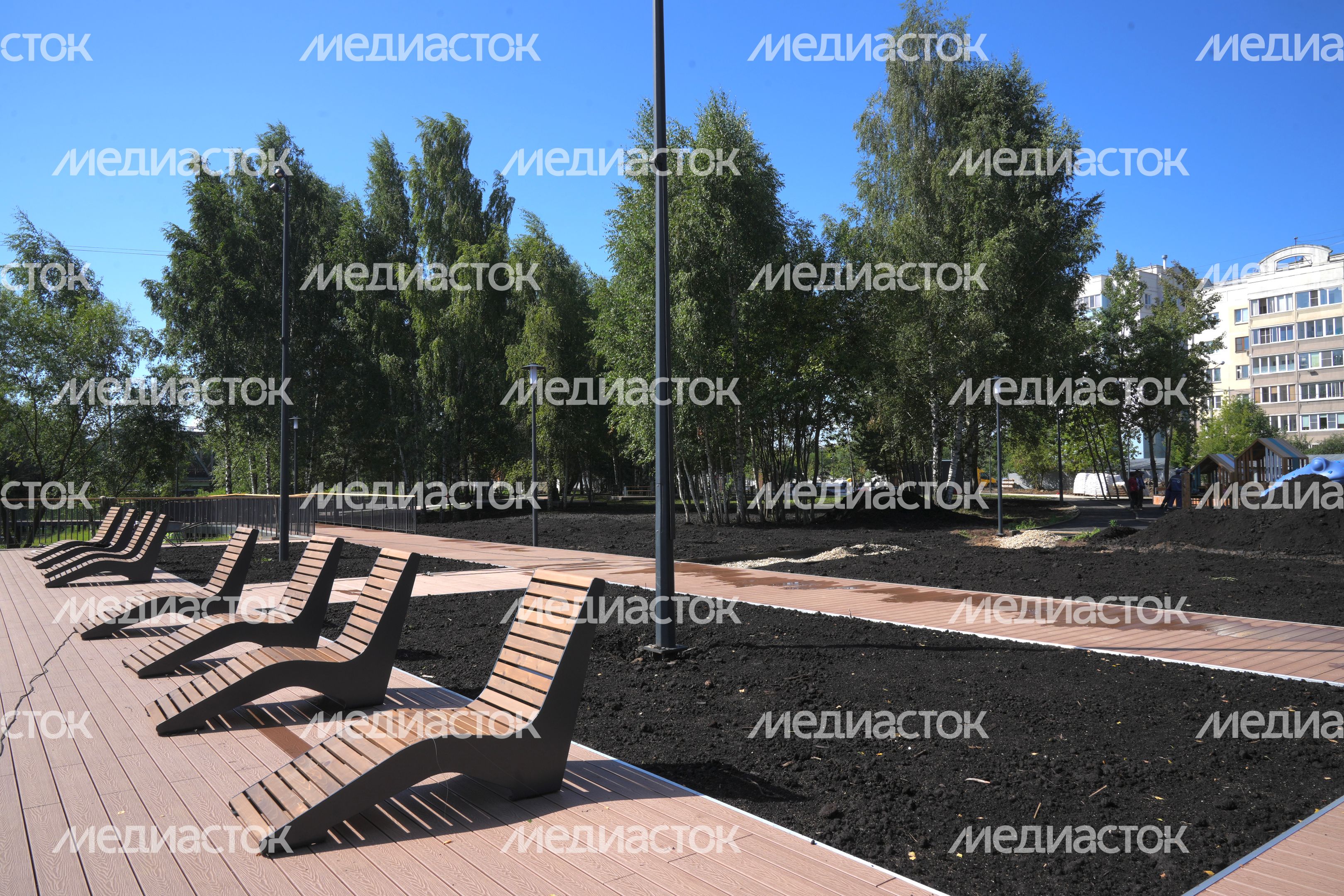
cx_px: 672
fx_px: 896
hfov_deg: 73.7
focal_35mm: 24
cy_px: 448
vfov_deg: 53.1
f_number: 16
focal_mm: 24
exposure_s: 1/125
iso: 100
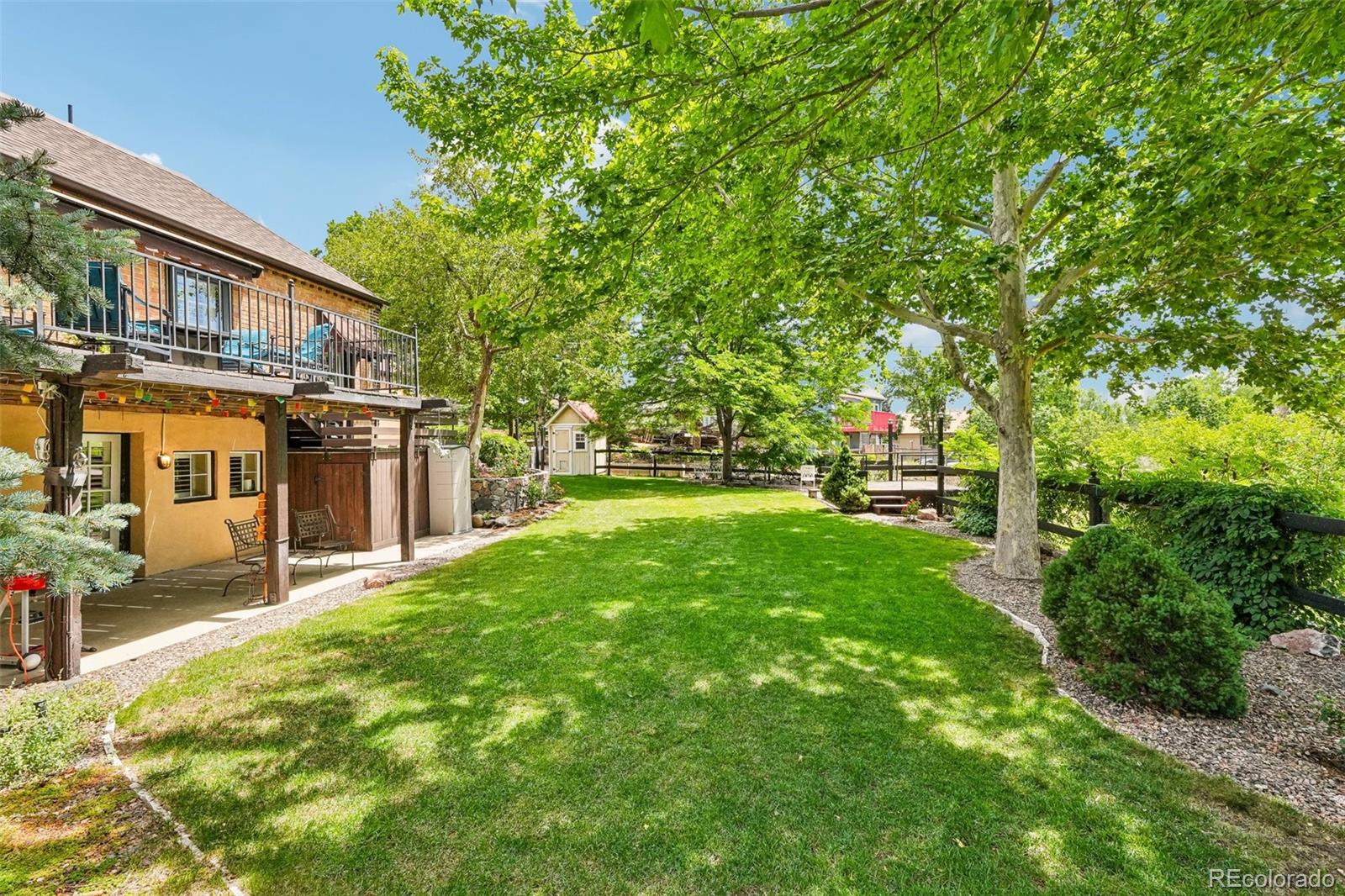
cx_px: 672
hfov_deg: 100.4
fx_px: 560
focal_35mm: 15
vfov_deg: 77.3
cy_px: 448
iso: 800
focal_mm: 10
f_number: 8
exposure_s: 1/400
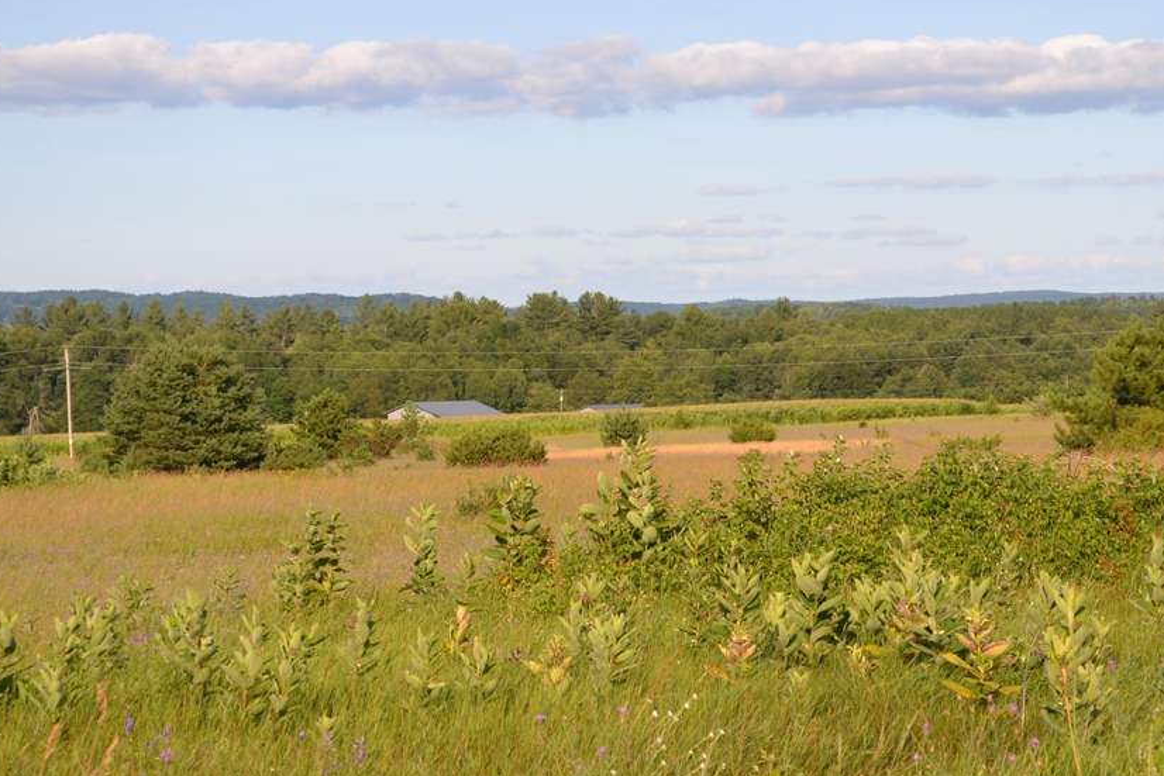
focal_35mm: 128
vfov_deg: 10.7
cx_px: 678
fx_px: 4132
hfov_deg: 16.0
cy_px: 333
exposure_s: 1/250
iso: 100
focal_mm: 55
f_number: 8
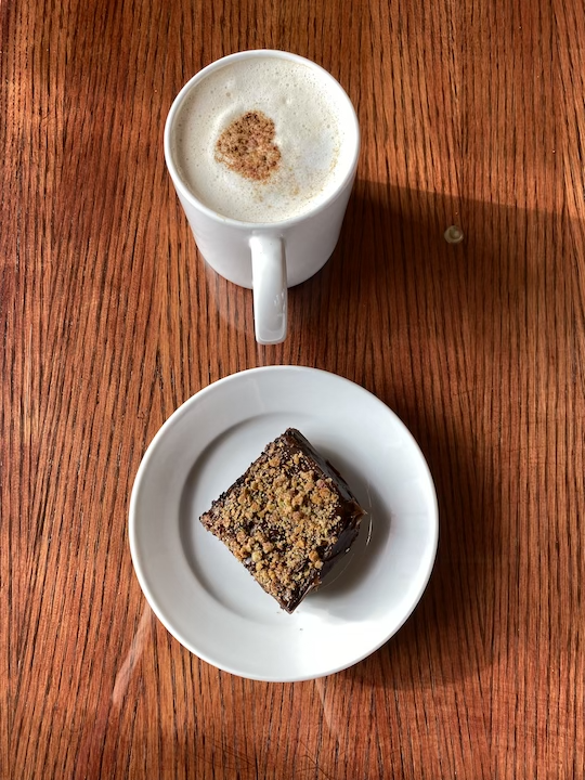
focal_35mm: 26
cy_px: 390
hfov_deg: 53.1
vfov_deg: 67.3
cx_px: 292
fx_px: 586
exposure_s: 1/120
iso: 40
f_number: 1.8
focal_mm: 4.25
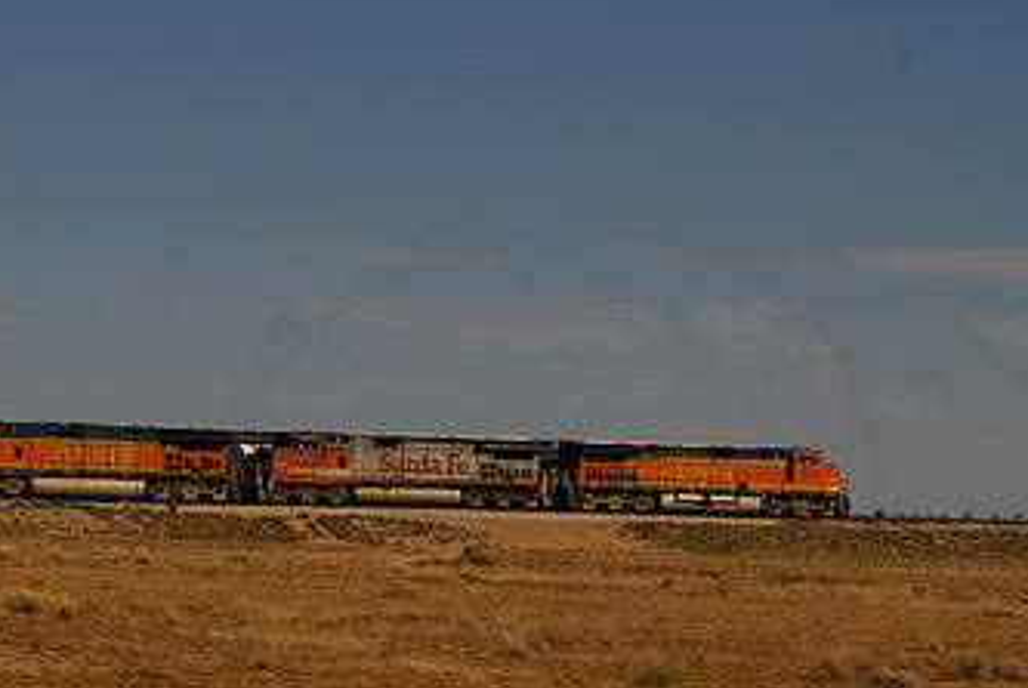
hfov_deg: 11.2
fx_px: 5233
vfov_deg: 7.5
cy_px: 475
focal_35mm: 183
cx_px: 417
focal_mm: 70
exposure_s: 1/400
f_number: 10
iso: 100
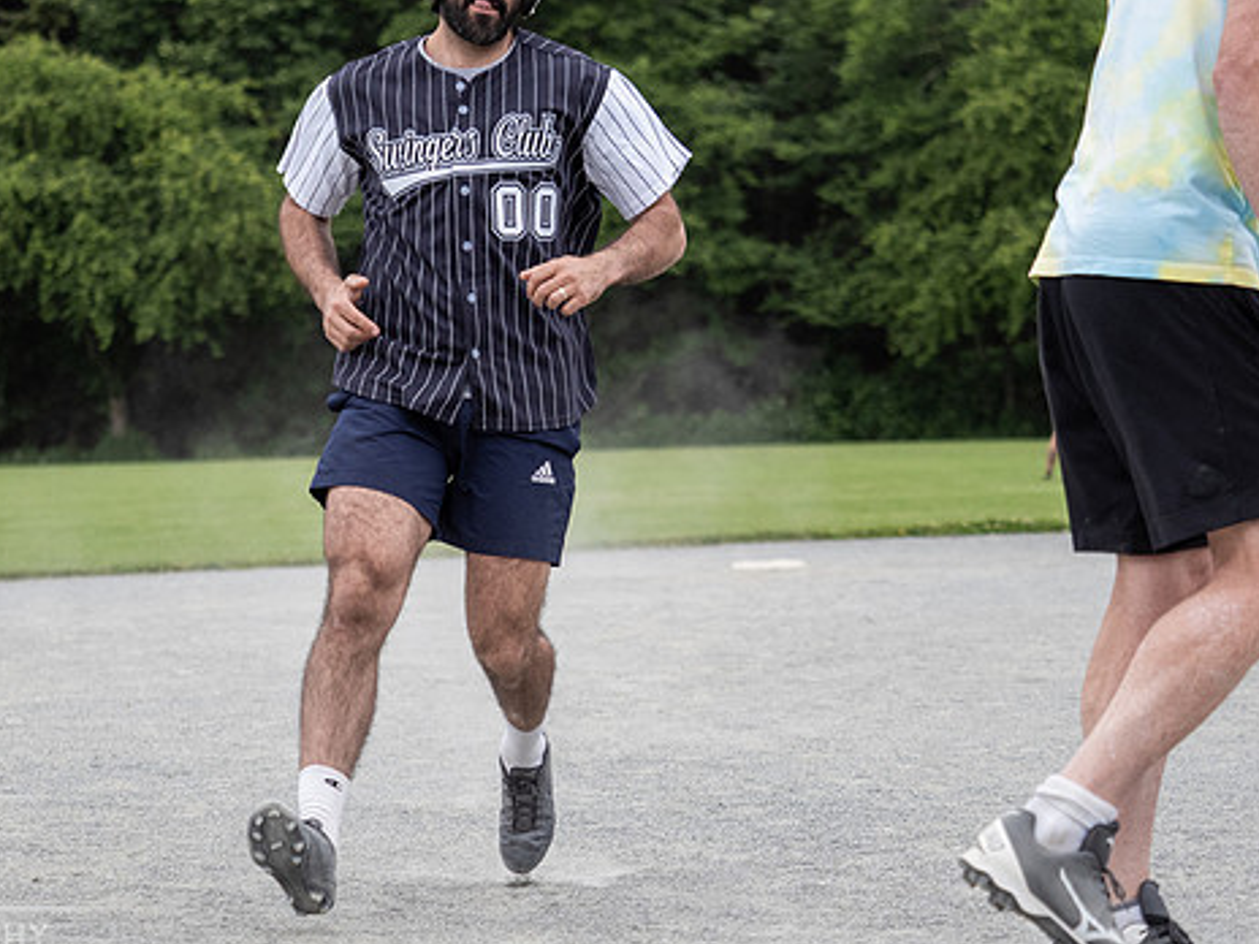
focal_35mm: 150
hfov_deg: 13.2
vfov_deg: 9.9
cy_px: 414
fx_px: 5456
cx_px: 535
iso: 640
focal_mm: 60
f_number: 2.8
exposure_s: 1/1600
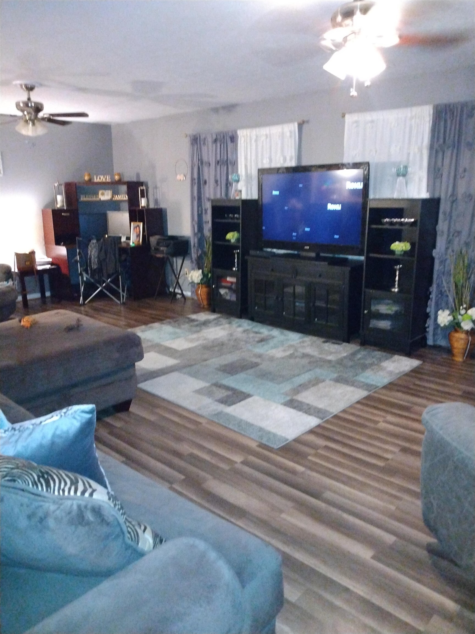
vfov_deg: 81.7
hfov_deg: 66.0
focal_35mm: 20
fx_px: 366
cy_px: 317
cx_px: 238
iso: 2368
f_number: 2
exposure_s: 1/15
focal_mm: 3.54
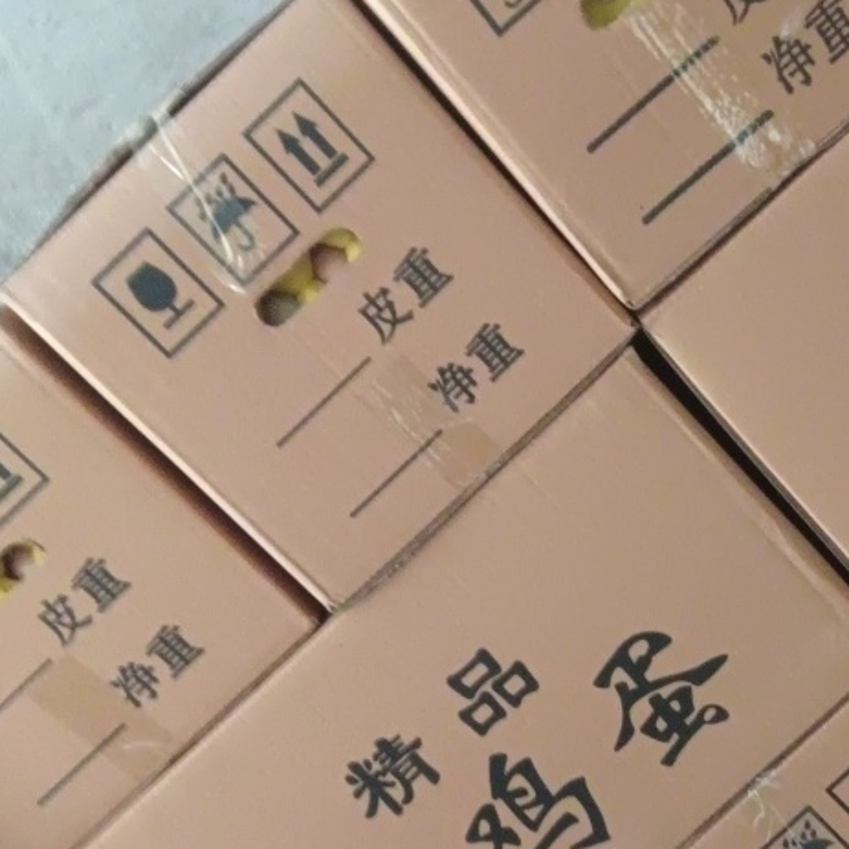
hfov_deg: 30.7
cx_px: 601
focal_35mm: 55
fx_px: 1526
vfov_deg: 30.9
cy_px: 542
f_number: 2.2
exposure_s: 1/20
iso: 1943
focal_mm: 3.66
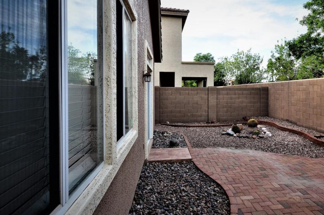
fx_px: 198
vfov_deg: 56.7
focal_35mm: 22
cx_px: 210
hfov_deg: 76.7
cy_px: 89
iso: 500
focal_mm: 10
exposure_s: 1/320
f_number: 9
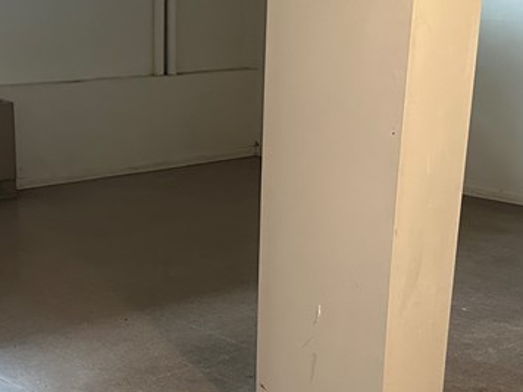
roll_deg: -0.2
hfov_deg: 28.1
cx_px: 201
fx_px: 1042
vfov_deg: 21.1
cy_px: 305
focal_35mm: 69
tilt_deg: -17.6
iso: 800
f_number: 1.78
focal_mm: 6.86
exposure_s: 1/60
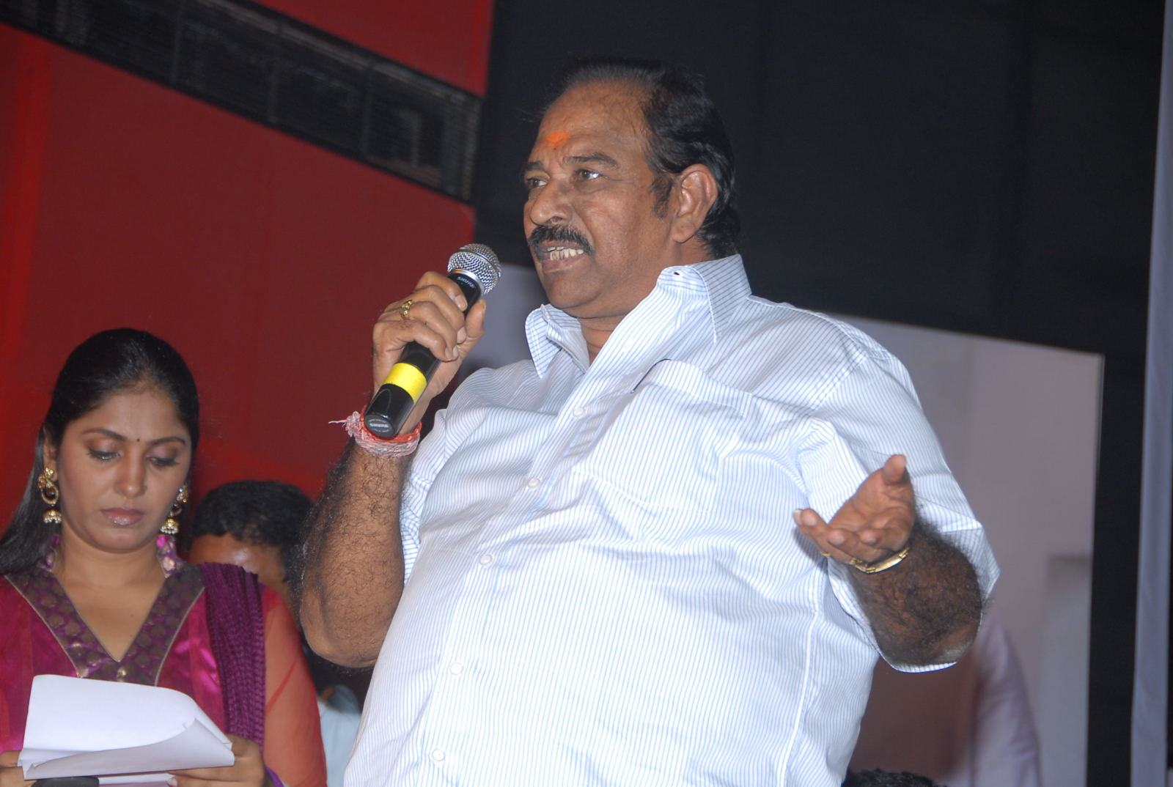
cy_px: 394
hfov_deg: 16.6
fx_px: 4016
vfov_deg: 11.2
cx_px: 586
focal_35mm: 123
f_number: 5.6
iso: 320
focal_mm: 82
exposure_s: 1/125
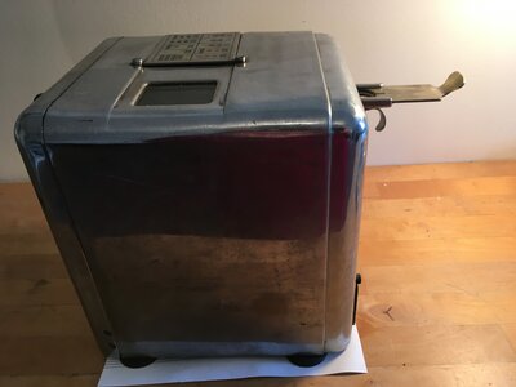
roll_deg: +4.3
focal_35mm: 29
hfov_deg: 61.7
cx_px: 258
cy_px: 194
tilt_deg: -36.4
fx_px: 432
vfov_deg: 48.2
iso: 50
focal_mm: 4.15
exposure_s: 1/30
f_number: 2.2
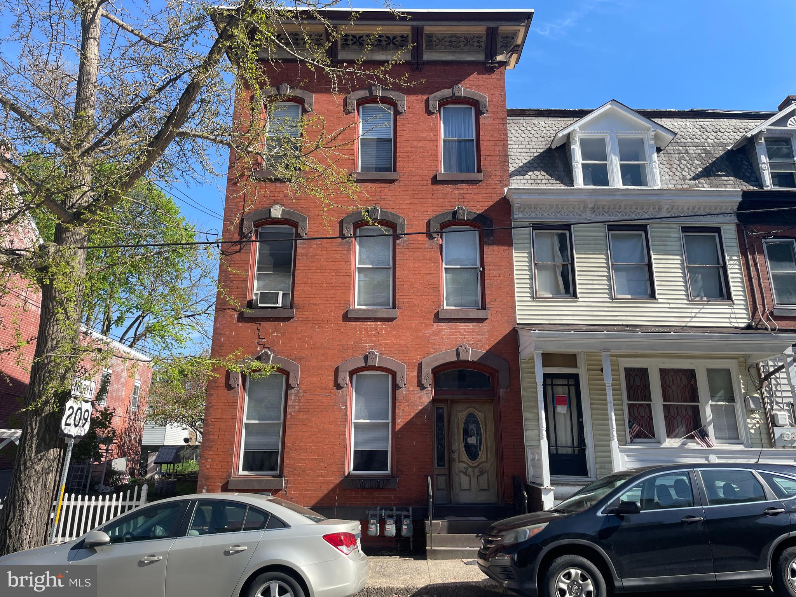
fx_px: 598
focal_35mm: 26
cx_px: 398
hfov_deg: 67.3
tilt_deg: +16.4
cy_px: 298
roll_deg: -0.2
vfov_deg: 53.1
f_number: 1.6
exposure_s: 1/1618
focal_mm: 4.2
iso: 32
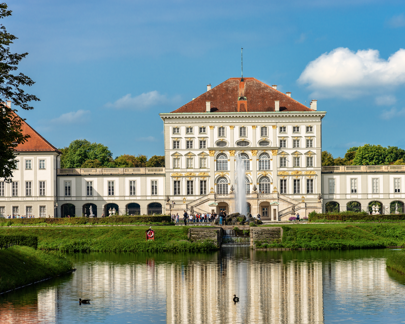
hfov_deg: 8.5
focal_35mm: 226
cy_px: 162
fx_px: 2709
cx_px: 235
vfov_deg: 6.8
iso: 100
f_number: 8
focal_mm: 200
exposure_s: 1/320
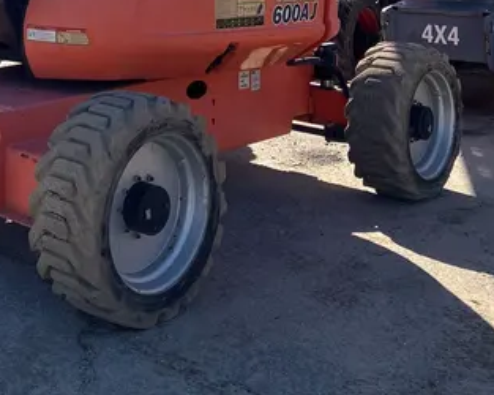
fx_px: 935
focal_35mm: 64
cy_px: -137
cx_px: 103
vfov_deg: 21.3
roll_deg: -1.4
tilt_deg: +1.8
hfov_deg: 29.0
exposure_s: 1/1869
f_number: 1.8
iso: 32
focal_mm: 3.99
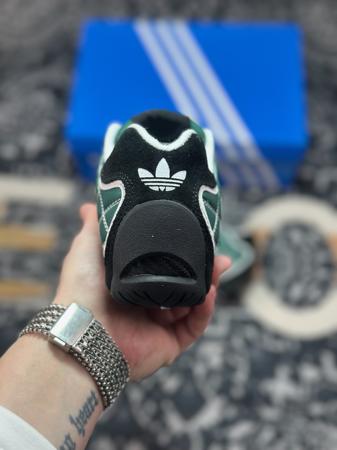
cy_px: 225
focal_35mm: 48
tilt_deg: -59.7
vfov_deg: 39.7
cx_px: 168
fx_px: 623
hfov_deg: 30.3
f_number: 1.78
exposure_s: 1/487
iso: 80
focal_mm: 6.86
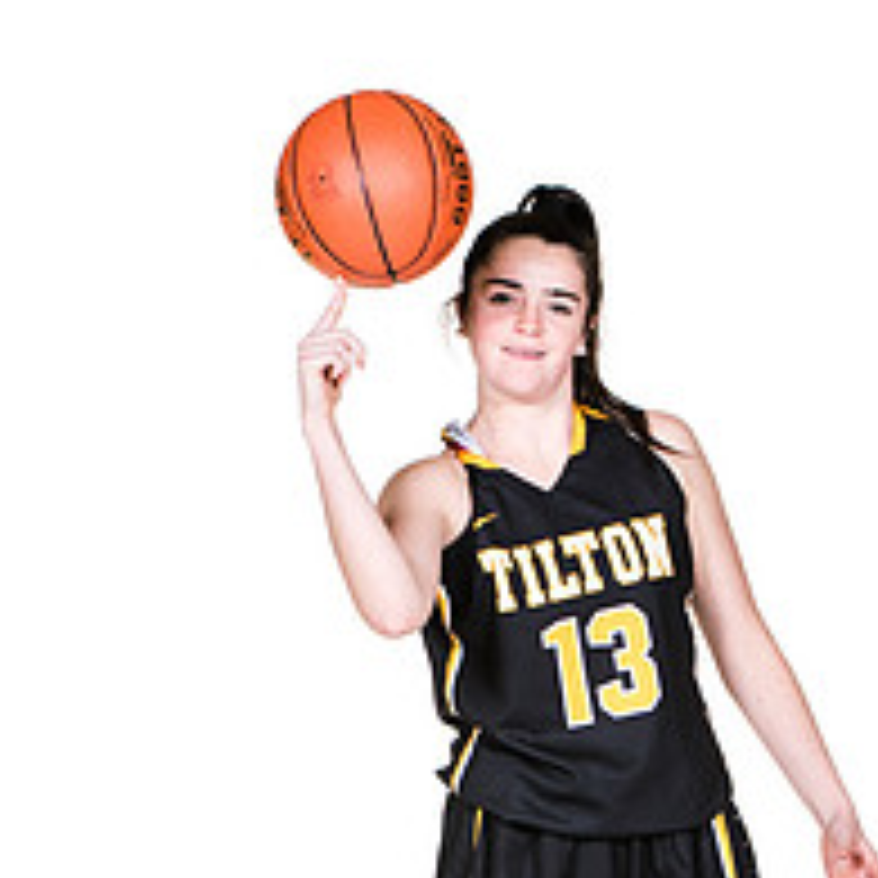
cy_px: 747
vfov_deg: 7.4
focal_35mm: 235
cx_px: 495
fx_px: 6744
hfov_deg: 7.4
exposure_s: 1/160
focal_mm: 80
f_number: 6.3
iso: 200
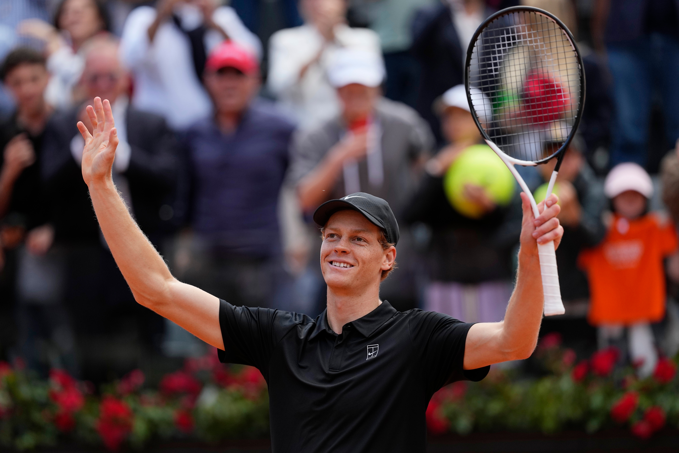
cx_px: 340
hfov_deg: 6.9
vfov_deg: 4.6
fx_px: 5658
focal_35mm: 300
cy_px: 226
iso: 500
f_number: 3.2
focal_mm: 300
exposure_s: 1/2500
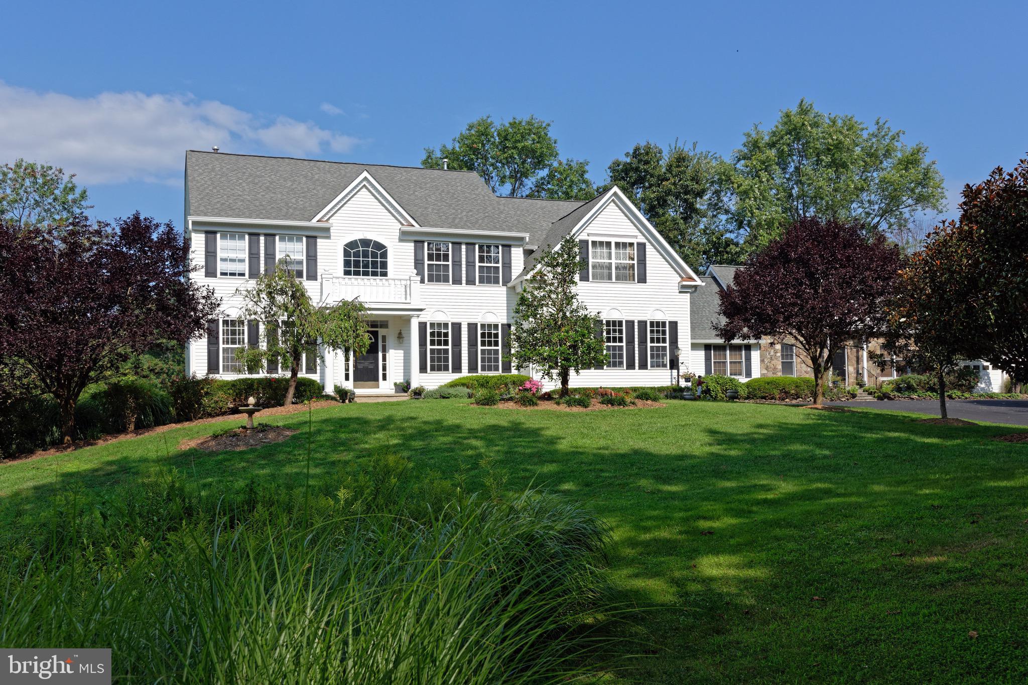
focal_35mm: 32
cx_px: 514
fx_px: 914
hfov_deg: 58.7
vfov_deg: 41.1
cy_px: 342
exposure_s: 1/640
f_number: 9
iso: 320
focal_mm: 32
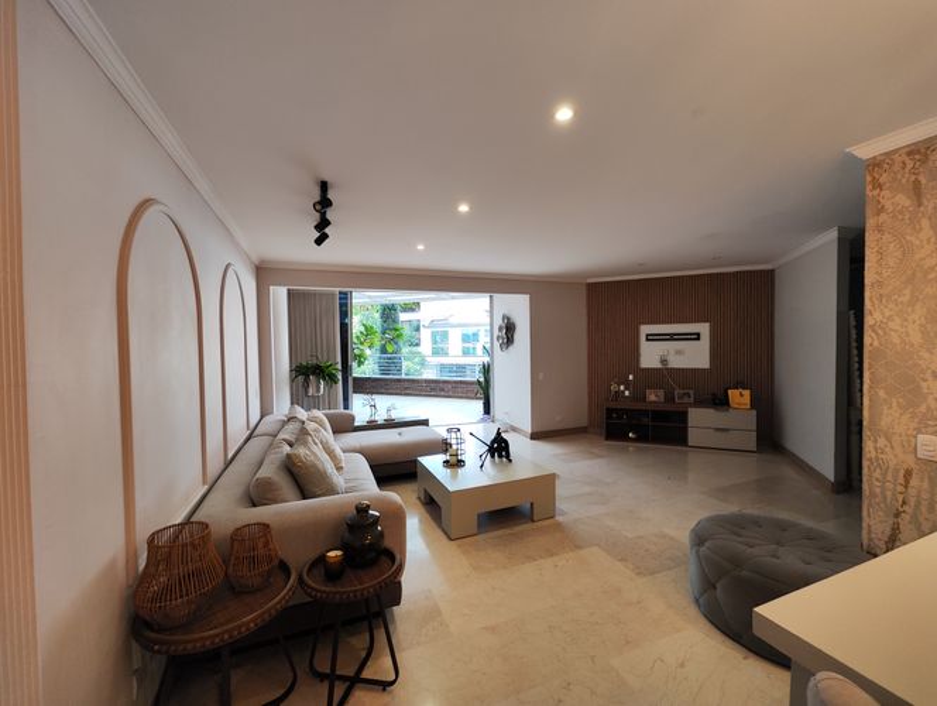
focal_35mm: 14
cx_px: 468
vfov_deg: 85.8
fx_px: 380
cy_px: 353
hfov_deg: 102.0
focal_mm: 2.16
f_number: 2.2
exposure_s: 1/40
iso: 120
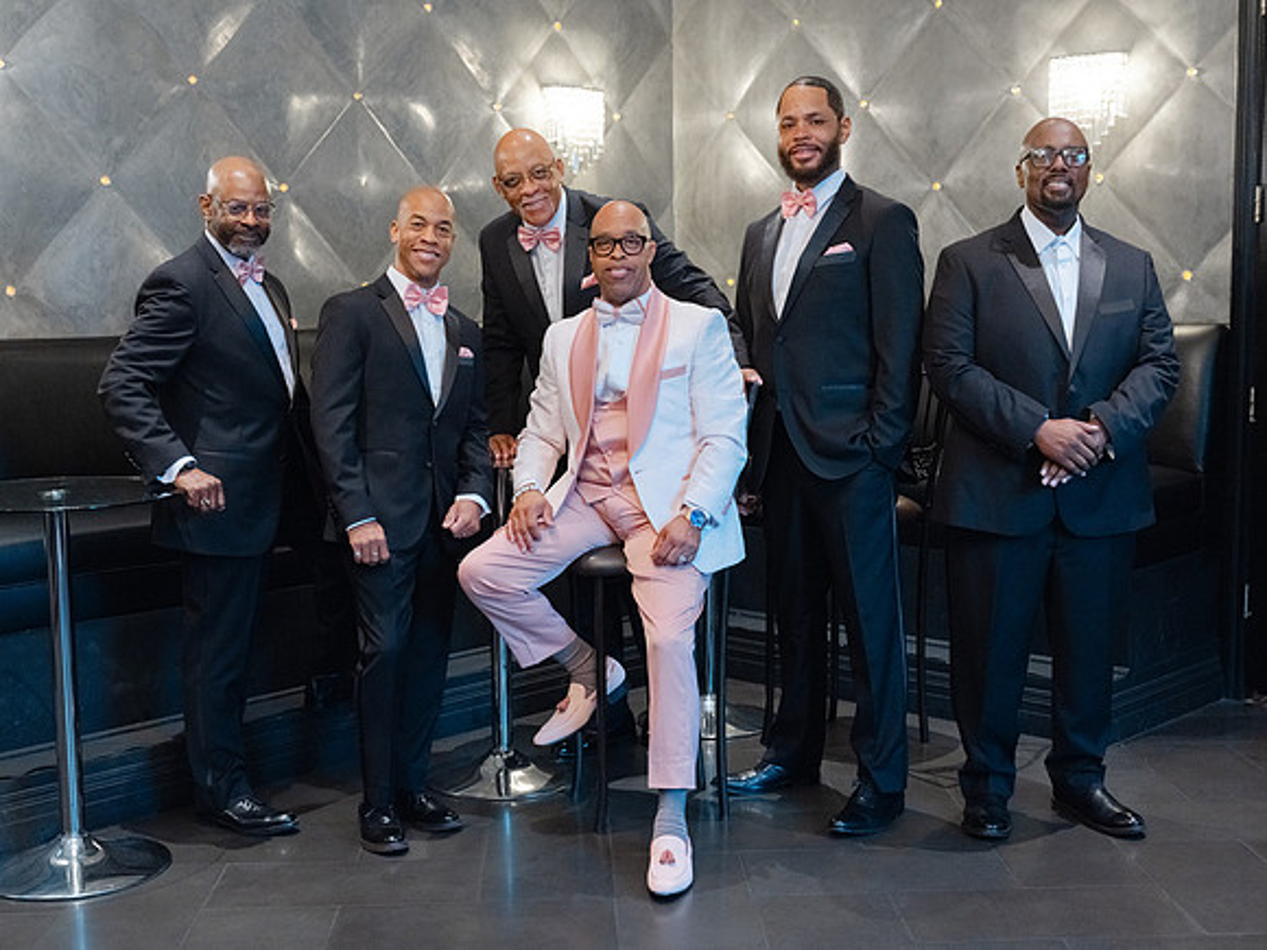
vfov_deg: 31.2
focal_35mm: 46
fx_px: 1701
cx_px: 620
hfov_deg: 40.8
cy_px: 492
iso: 6400
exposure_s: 1/200
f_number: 4
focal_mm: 55
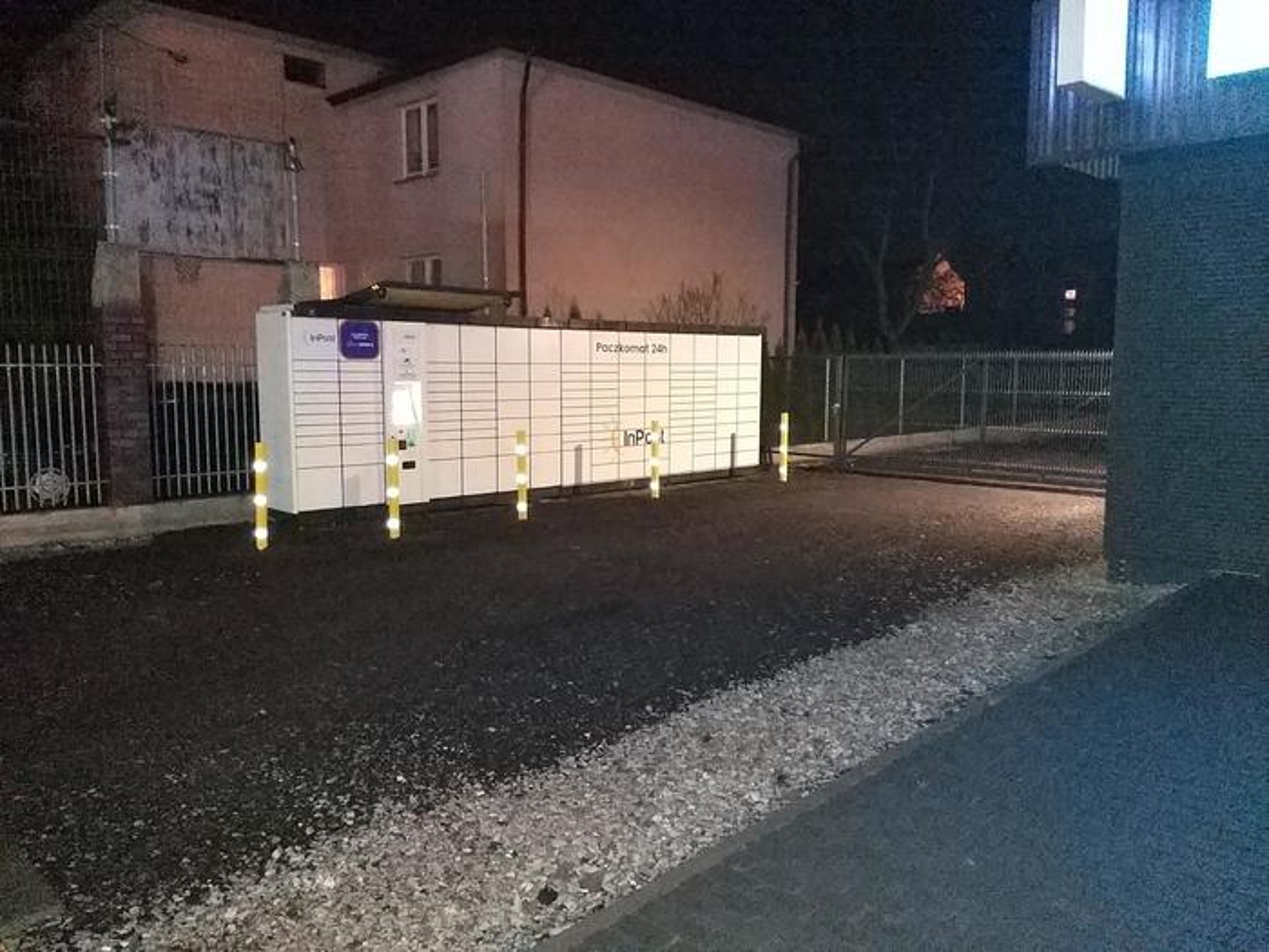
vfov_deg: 51.4
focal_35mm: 27
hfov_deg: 65.3
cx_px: 634
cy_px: 476
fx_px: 990
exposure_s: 1/17
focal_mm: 3.93
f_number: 1.7
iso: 2000
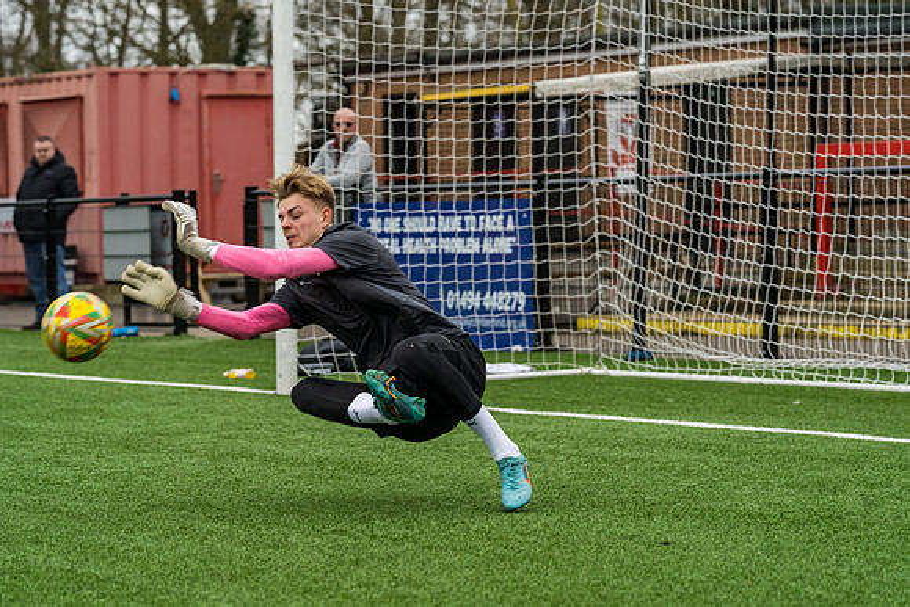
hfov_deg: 15.2
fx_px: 3413
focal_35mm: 135
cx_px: 455
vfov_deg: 10.2
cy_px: 304
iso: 1000
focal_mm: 135
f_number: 5
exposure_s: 1/1000
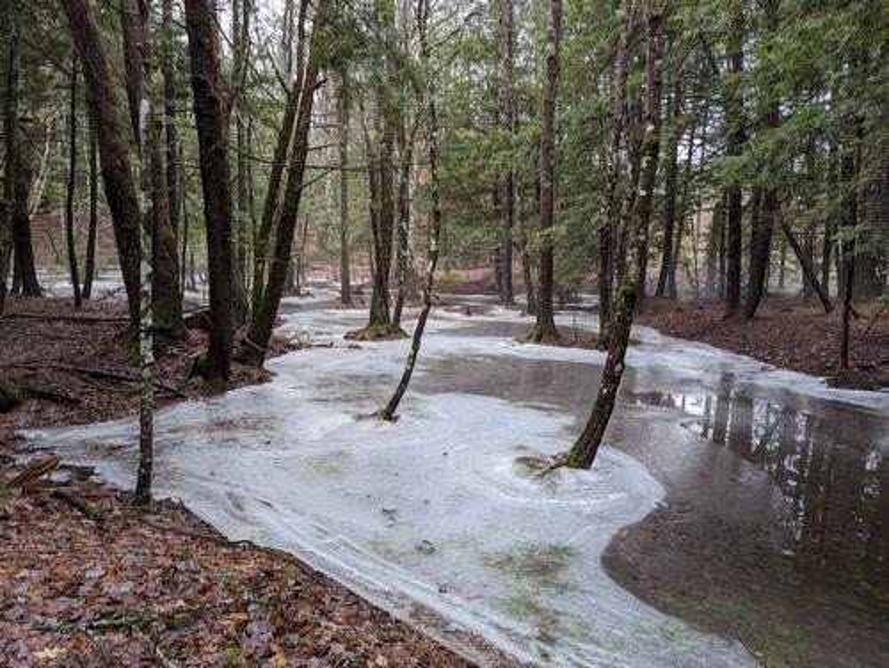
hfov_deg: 71.5
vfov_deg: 56.9
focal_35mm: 24
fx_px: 617
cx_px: 444
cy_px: 334
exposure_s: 1/123
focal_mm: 6.81
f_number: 1.85
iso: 123
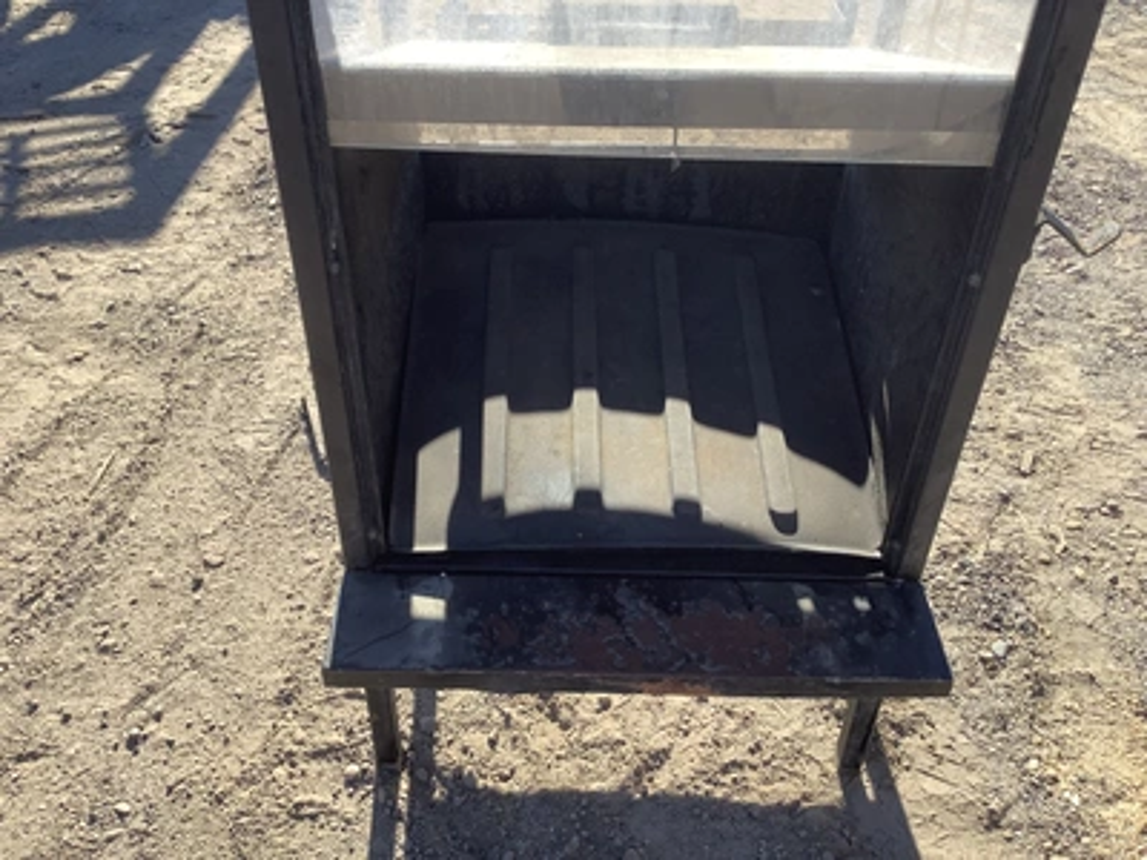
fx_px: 1027
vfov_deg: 45.4
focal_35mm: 31
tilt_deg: -37.6
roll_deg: +0.1
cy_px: 430
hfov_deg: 58.4
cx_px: 574
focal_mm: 3.3
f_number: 2.4
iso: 25
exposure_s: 1/433
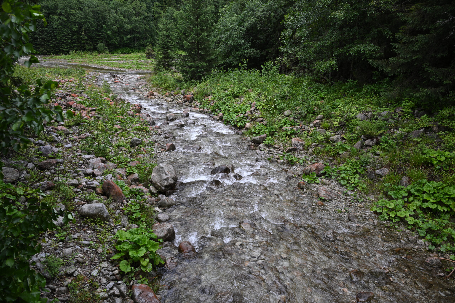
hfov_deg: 73.7
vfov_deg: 53.1
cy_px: 152
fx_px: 303
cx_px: 228
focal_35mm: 24
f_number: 5
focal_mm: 24
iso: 100
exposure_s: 1/100
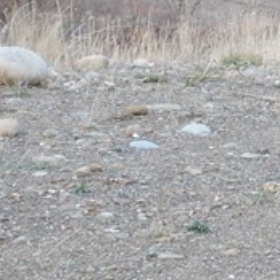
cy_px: 183
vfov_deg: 7.0
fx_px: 2279
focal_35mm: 249
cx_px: 396
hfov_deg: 6.9
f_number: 4.3
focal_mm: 8.5
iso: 125
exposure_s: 1/40
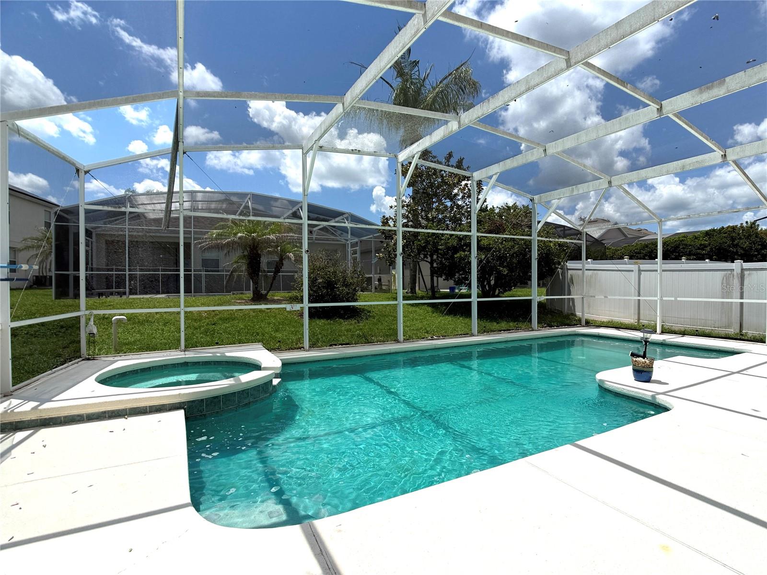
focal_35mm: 24
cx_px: 384
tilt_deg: -0.4
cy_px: 288
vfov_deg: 56.8
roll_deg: -0.2
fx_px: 532
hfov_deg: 71.6
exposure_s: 1/6711
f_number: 1.78
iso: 80
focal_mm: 6.76
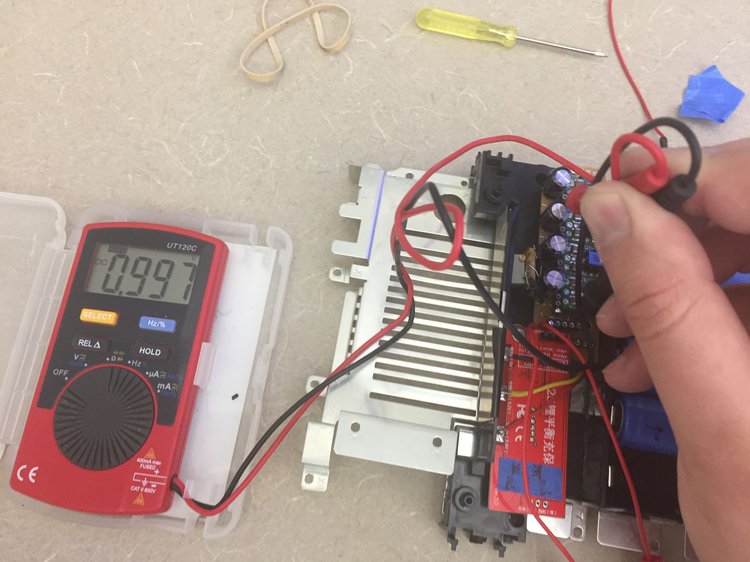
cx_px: 375
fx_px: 628
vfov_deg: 48.2
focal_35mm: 29
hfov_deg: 61.7
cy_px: 281
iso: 125
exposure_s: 1/30
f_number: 2.2
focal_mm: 4.15
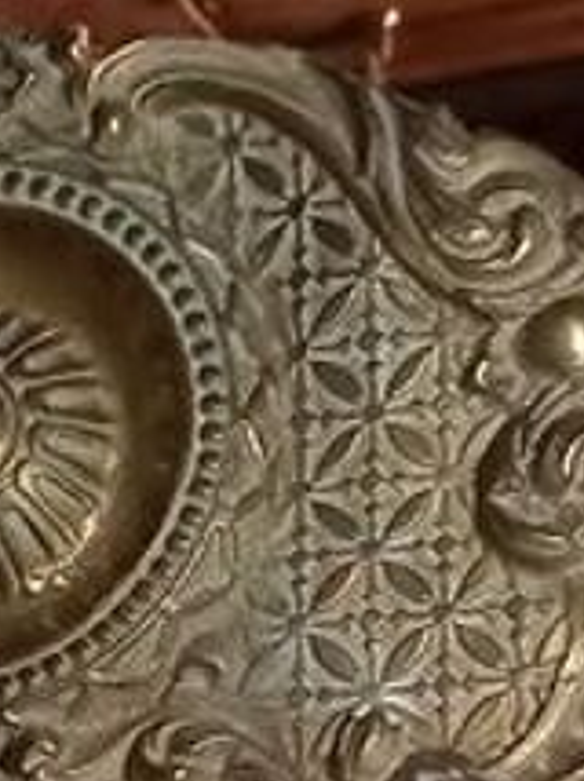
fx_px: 3516
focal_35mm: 156
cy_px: 1611
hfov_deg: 9.0
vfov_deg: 11.3
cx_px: -569
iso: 1000
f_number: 1.8
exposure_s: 1/20
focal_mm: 4.65
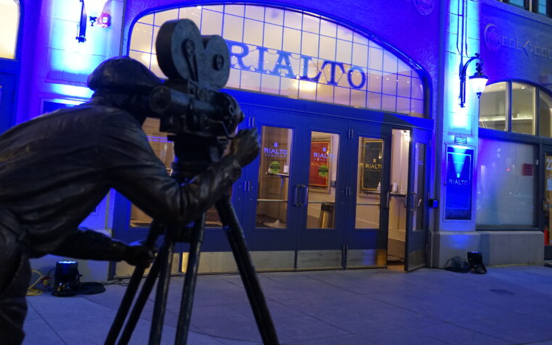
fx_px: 572
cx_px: 233
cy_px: 114
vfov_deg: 33.3
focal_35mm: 38
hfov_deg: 51.3
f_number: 3.5
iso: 2000
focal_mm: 28
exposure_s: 1/60
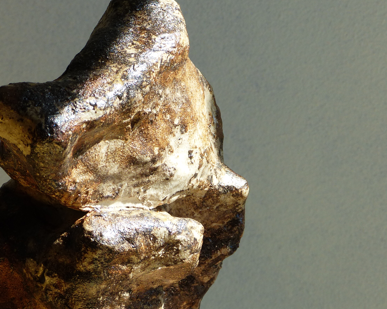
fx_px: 2600
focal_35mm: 227
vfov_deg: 6.8
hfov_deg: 8.5
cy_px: 170
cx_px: 170
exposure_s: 1/500
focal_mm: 23.1
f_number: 3.2
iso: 100
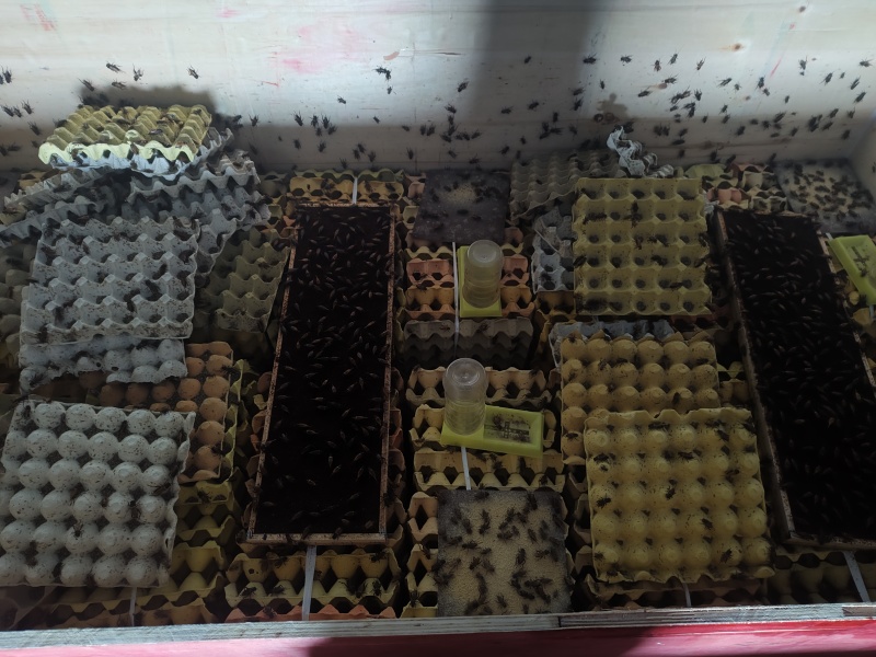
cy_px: 328
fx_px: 607
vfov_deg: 56.8
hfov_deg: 71.6
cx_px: 438
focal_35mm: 24
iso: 1744
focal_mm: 5.26
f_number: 1.65
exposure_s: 1/16.7
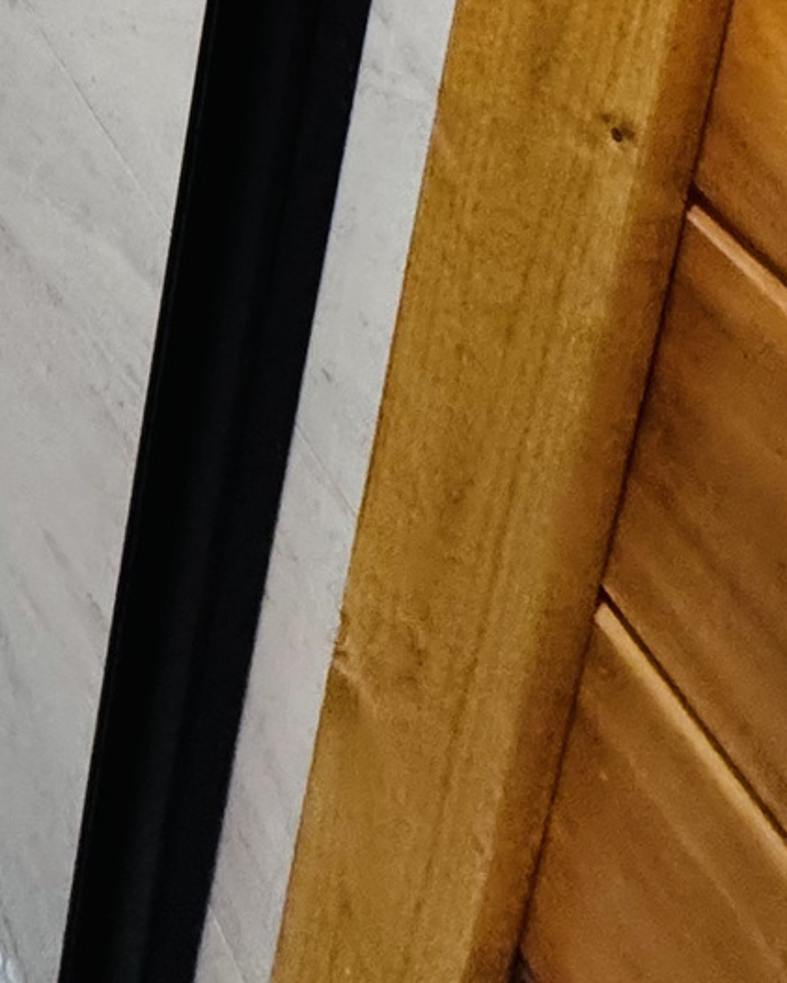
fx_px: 1630
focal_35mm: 56
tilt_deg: -12.0
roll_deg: -1.2
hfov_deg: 19.3
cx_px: -684
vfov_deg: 22.1
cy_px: -744
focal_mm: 2.22
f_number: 2.2
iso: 250
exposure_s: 1/60
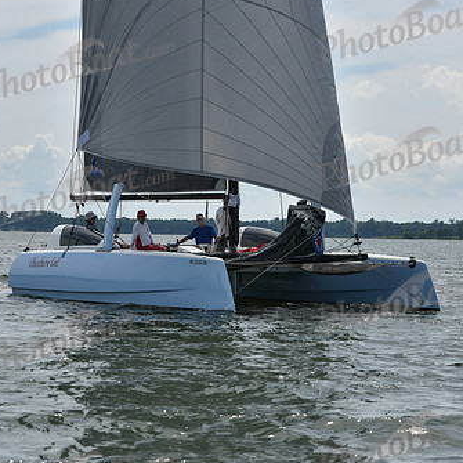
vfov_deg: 16.9
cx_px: 247
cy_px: 247
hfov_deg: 16.9
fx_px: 1559
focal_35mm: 103
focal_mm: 70
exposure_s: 1/3200
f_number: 5.6
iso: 320
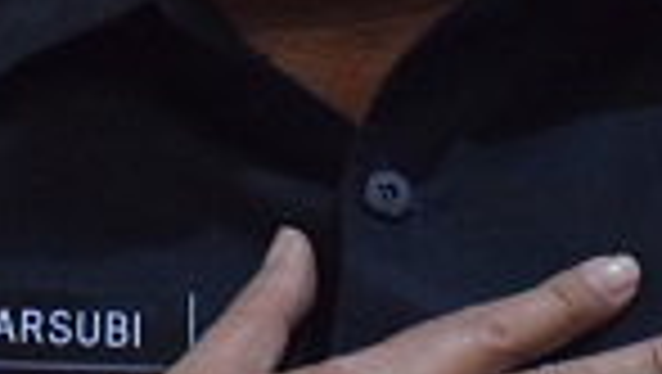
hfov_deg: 5.8
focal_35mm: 375
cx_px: 239
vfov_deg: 3.2
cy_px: -119
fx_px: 6589
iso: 6400
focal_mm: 50
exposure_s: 1/60
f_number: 7.1
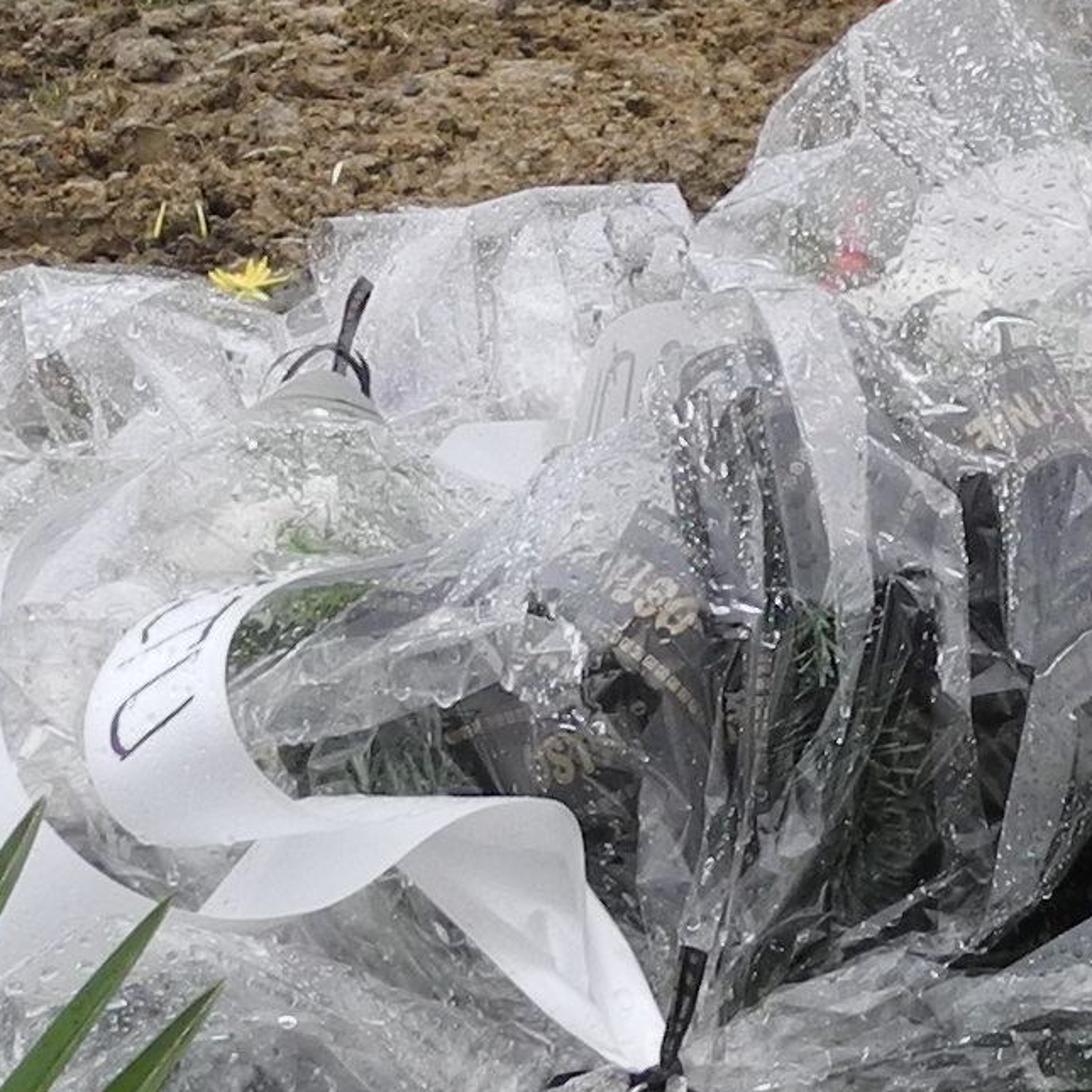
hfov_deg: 9.9
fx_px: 6246
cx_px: 1207
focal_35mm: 175
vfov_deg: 10.0
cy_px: 207
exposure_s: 1/125
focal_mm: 7.4
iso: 100
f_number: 3.2
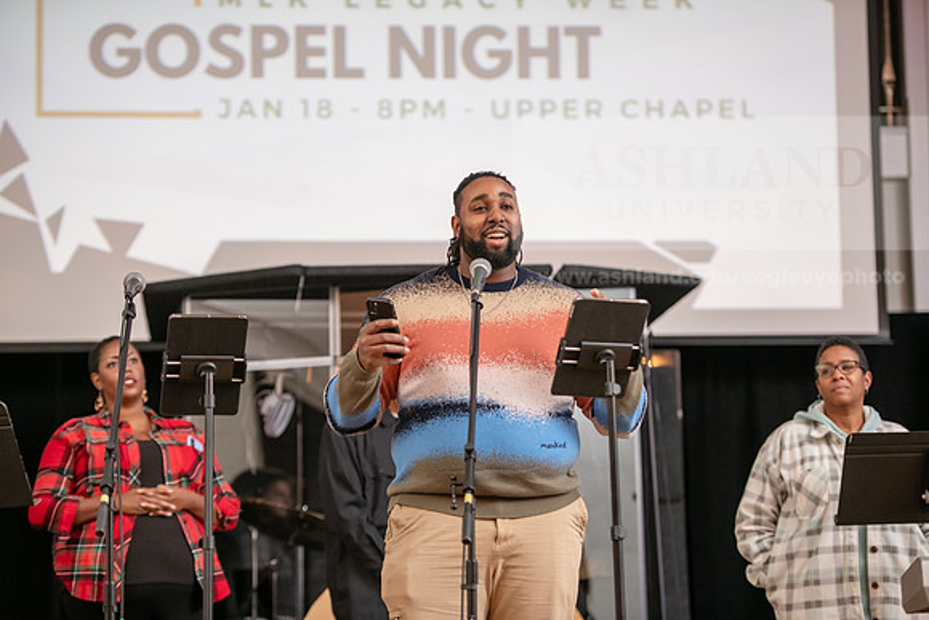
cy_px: 310
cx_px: 464
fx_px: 2633
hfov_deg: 20.0
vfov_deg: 13.4
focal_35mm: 102
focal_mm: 102
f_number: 2.8
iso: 1600
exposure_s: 1/125
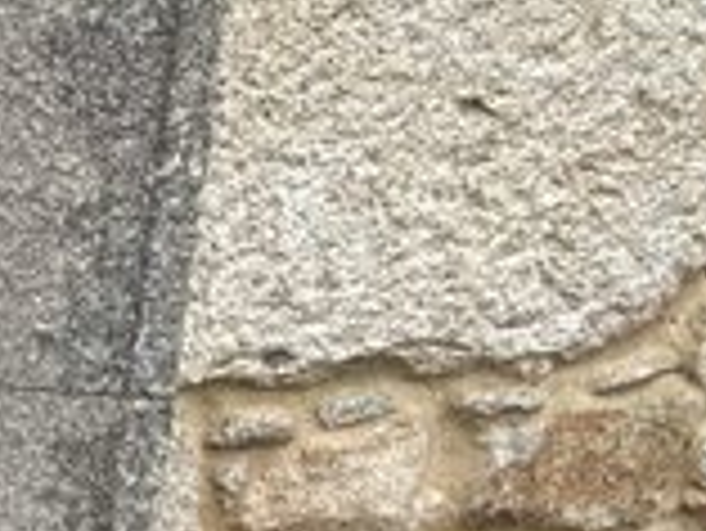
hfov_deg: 16.4
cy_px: 731
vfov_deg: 14.4
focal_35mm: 98
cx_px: -603
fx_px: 2000
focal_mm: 2.69
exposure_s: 1/121
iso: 20
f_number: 1.9
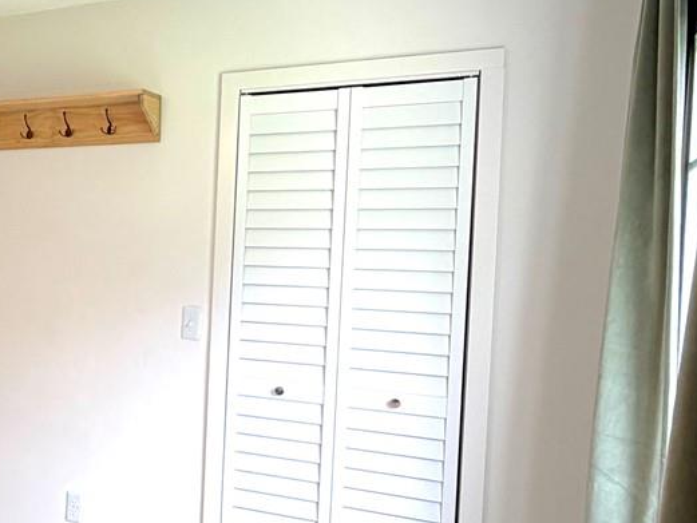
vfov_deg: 33.6
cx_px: -55
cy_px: 277
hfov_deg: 37.3
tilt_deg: -2.4
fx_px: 866
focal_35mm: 43
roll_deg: -1.9
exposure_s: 1/120
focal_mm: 2.22
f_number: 2.2
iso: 100
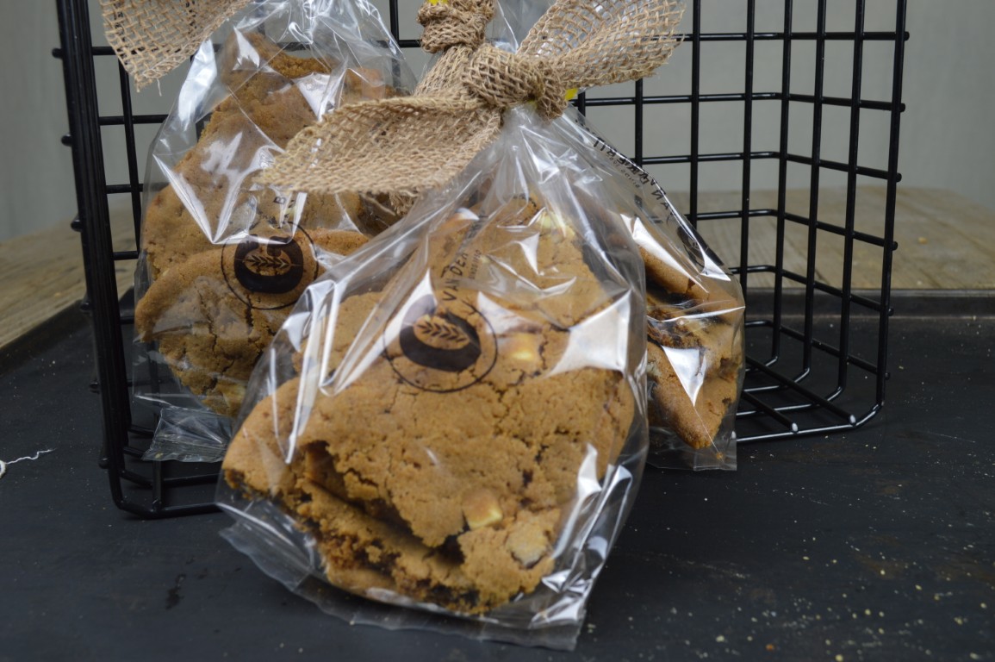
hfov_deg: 46.4
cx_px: 498
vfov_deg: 31.8
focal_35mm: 42
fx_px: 1160
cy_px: 331
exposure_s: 1/4
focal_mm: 28
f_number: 8
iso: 100
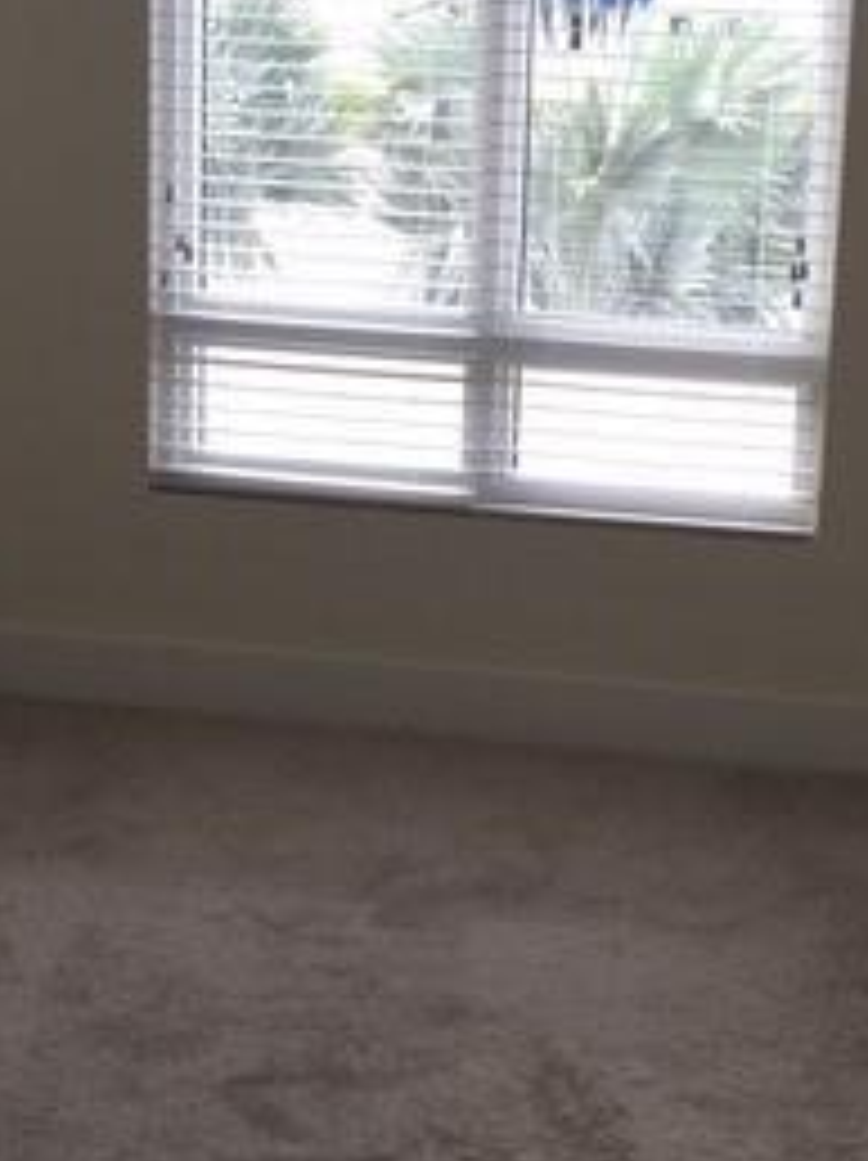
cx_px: 526
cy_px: 526
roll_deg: -2.9
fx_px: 2411
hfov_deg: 20.4
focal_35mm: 72
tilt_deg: -12.7
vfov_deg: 27.0
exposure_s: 1/44
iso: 25
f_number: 2.2
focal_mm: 4.15
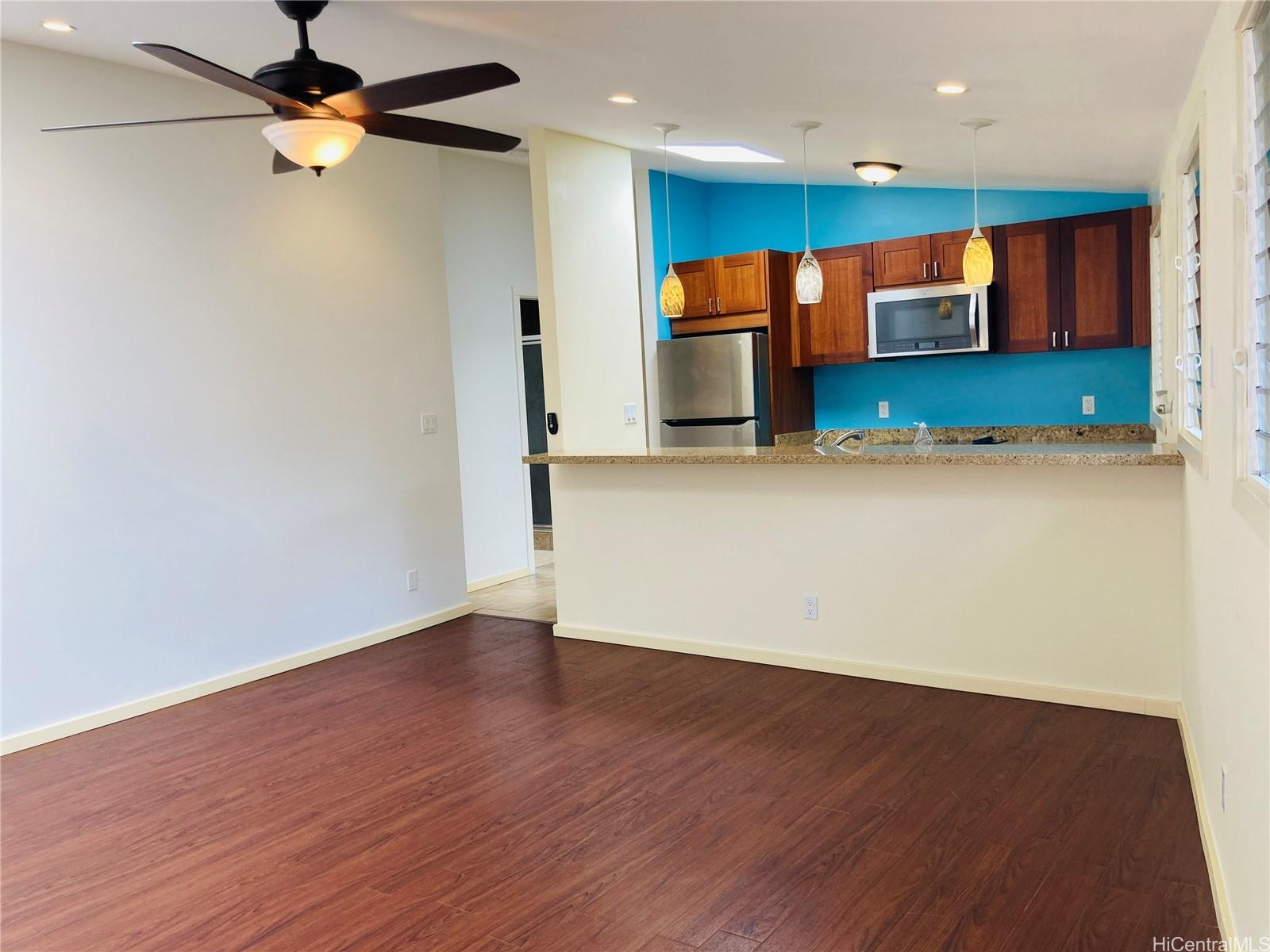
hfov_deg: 63.4
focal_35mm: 28
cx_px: 635
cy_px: 476
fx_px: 1027
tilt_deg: -4.4
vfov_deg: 49.7
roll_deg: +3.3
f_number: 1.8
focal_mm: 3.99
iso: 50
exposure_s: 1/120
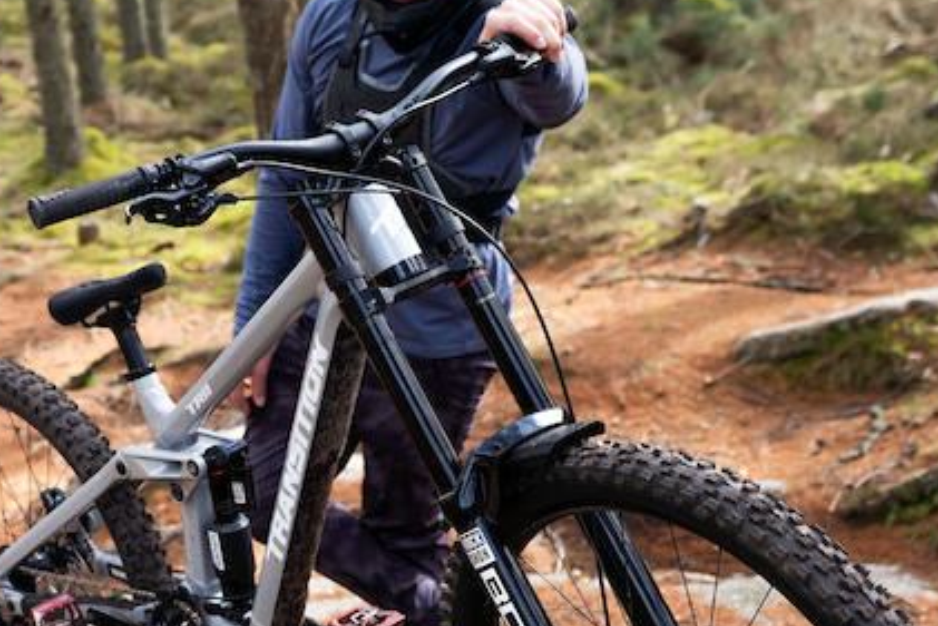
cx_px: 180
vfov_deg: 18.6
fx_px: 1903
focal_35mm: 73
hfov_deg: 27.1
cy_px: 442
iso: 800
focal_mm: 30
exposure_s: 1/2000
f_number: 3.2
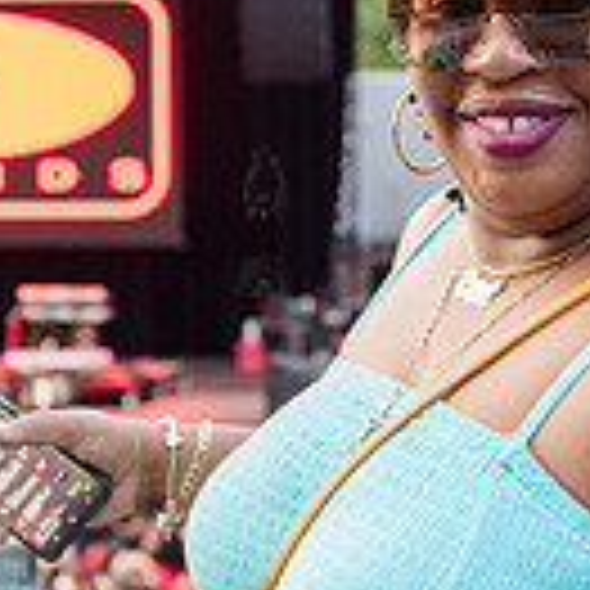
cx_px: 278
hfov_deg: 12.9
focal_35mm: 135
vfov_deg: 12.9
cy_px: 219
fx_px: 2603
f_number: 3.2
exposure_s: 1/160
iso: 2000
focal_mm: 35
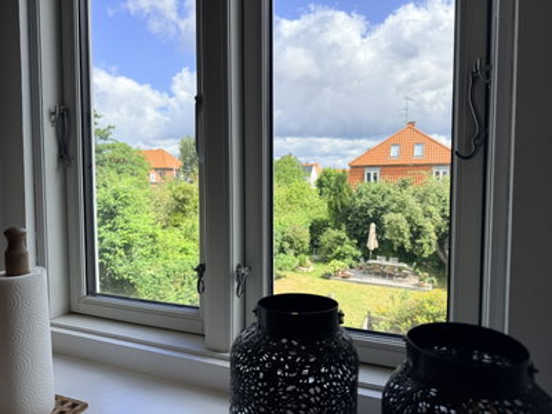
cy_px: 207
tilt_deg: -2.8
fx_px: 383
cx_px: 276
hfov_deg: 71.6
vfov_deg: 56.8
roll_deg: +0.2
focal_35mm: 24
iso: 80
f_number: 1.78
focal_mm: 6.76
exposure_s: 1/2370
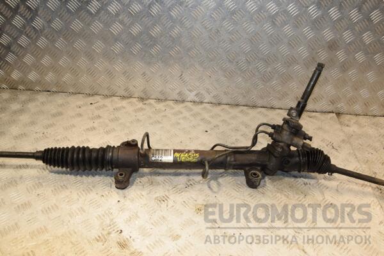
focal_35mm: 32
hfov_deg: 59.5
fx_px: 336
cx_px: 192
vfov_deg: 41.7
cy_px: 128
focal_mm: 21
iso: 800
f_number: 8
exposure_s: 1/200
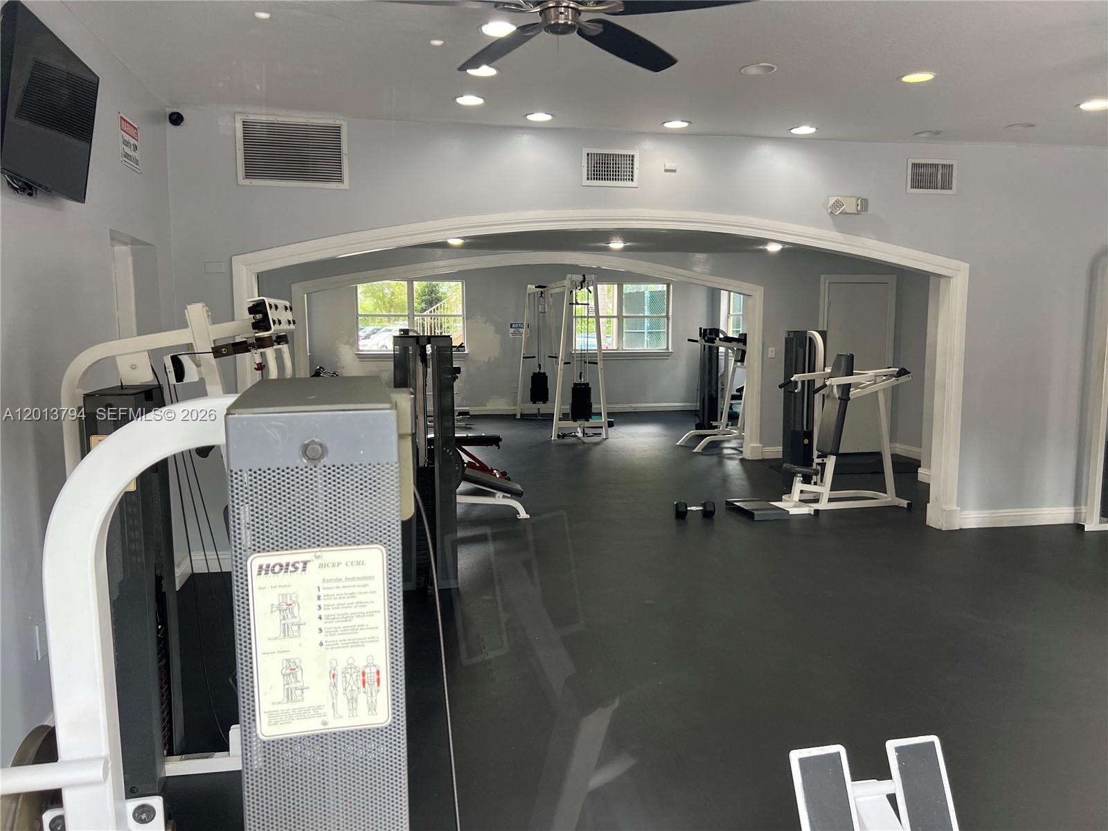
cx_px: 554
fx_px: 832
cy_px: 416
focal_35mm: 26
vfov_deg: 53.1
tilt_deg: -6.8
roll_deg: +0.5
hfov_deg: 67.3
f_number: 1.5
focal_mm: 5.7
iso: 100
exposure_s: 1/120
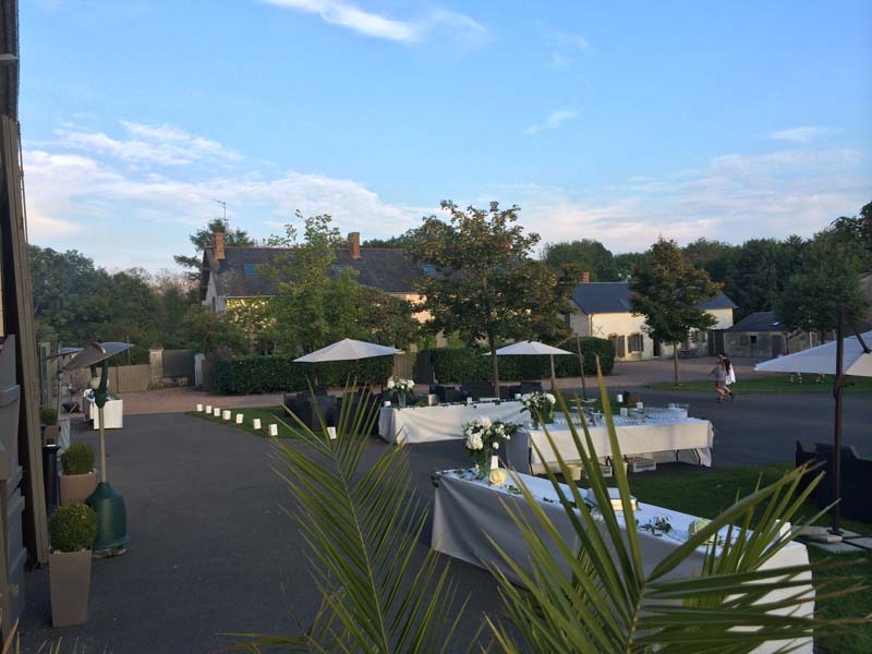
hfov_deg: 60.0
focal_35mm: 30
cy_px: 327
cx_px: 436
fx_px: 756
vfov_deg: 46.8
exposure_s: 1/604
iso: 32
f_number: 2.2
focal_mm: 4.12
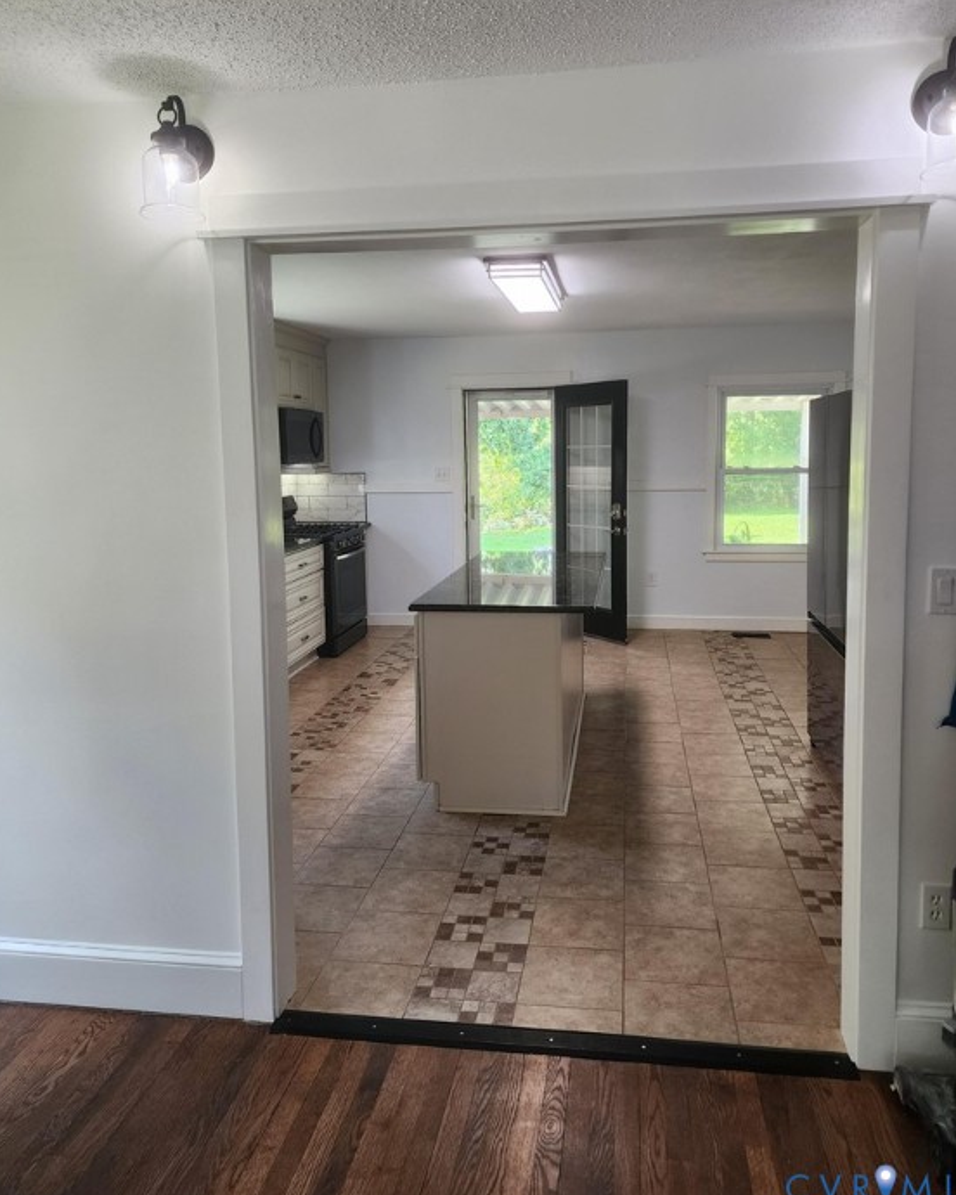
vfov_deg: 68.0
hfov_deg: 56.8
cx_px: 487
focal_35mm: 25
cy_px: 549
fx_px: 884
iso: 100
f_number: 1.8
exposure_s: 1/120
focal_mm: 6.4
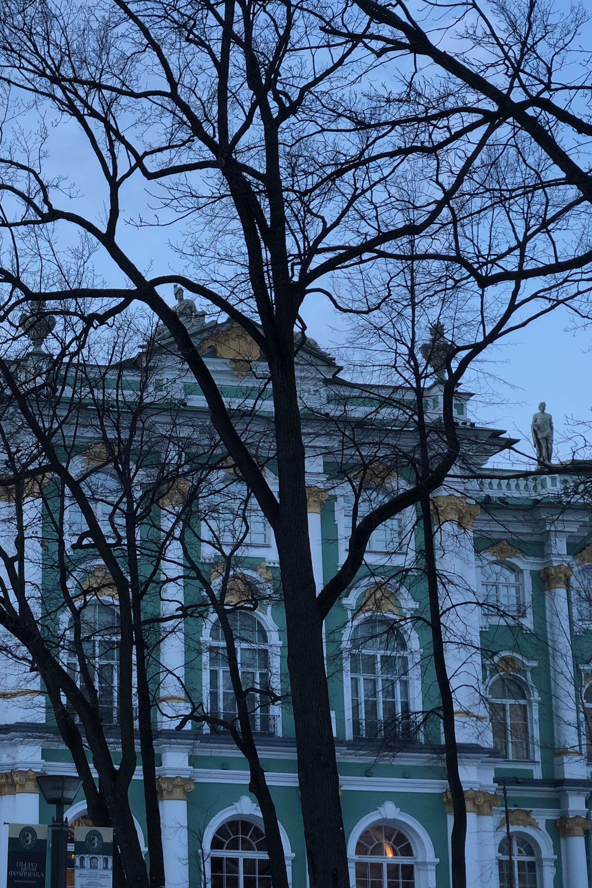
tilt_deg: +14.2
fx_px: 1801
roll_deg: -0.9
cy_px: 446
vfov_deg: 27.7
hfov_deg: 18.2
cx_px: -2
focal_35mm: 73
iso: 32
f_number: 2.4
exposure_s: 1/60
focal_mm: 6
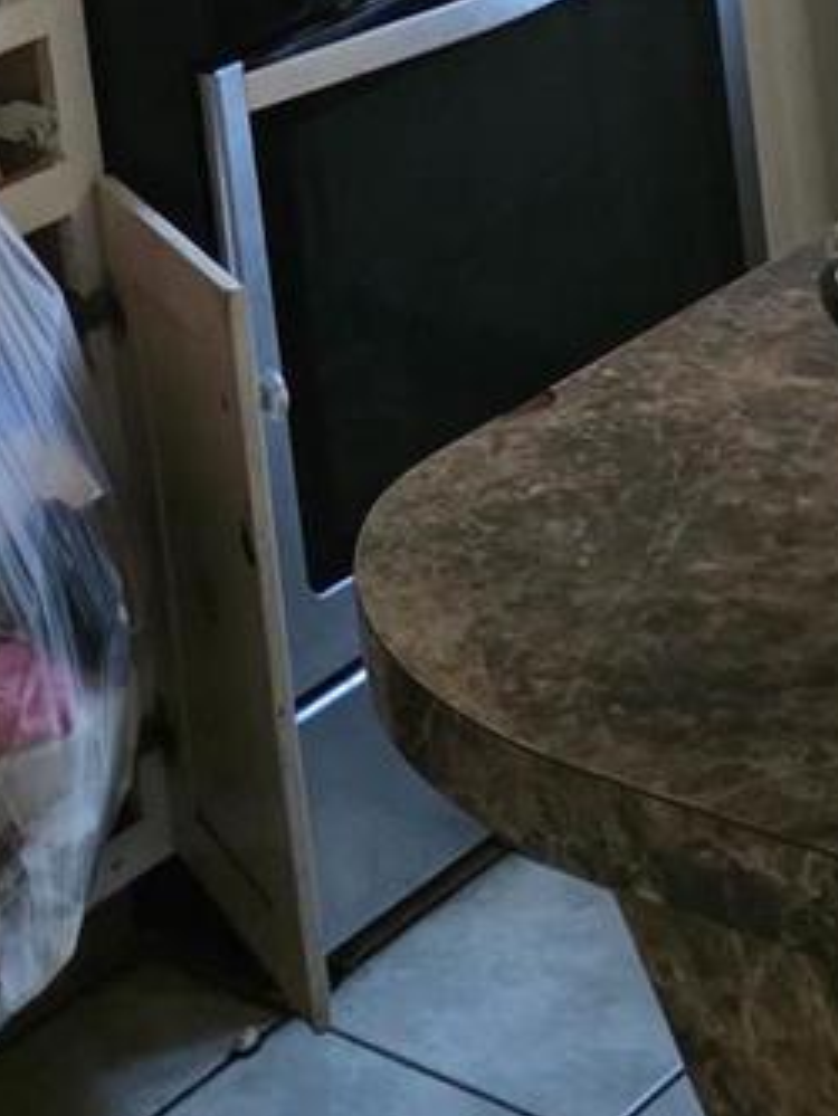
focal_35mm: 106
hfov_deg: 13.6
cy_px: -546
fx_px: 3419
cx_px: -184
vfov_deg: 16.9
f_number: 1.7
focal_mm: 6.25
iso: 1600
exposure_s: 1/120
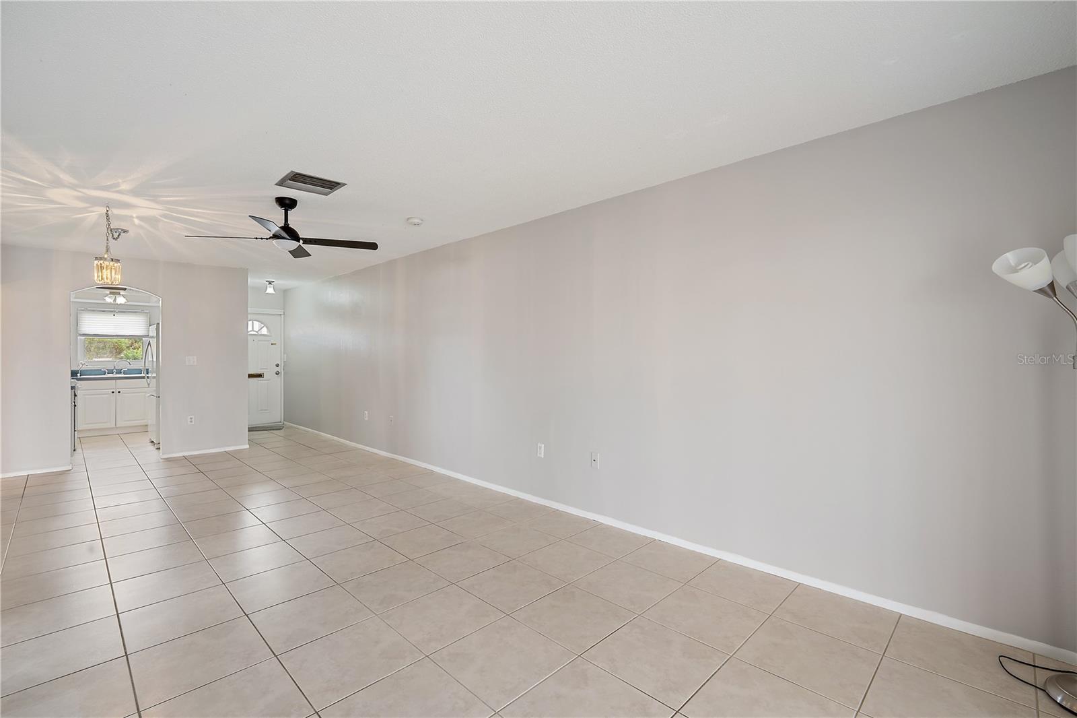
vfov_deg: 73.7
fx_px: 479
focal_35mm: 16
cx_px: 538
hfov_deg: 96.7
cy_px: 359
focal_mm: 16
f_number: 9
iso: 250
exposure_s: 1/1.67
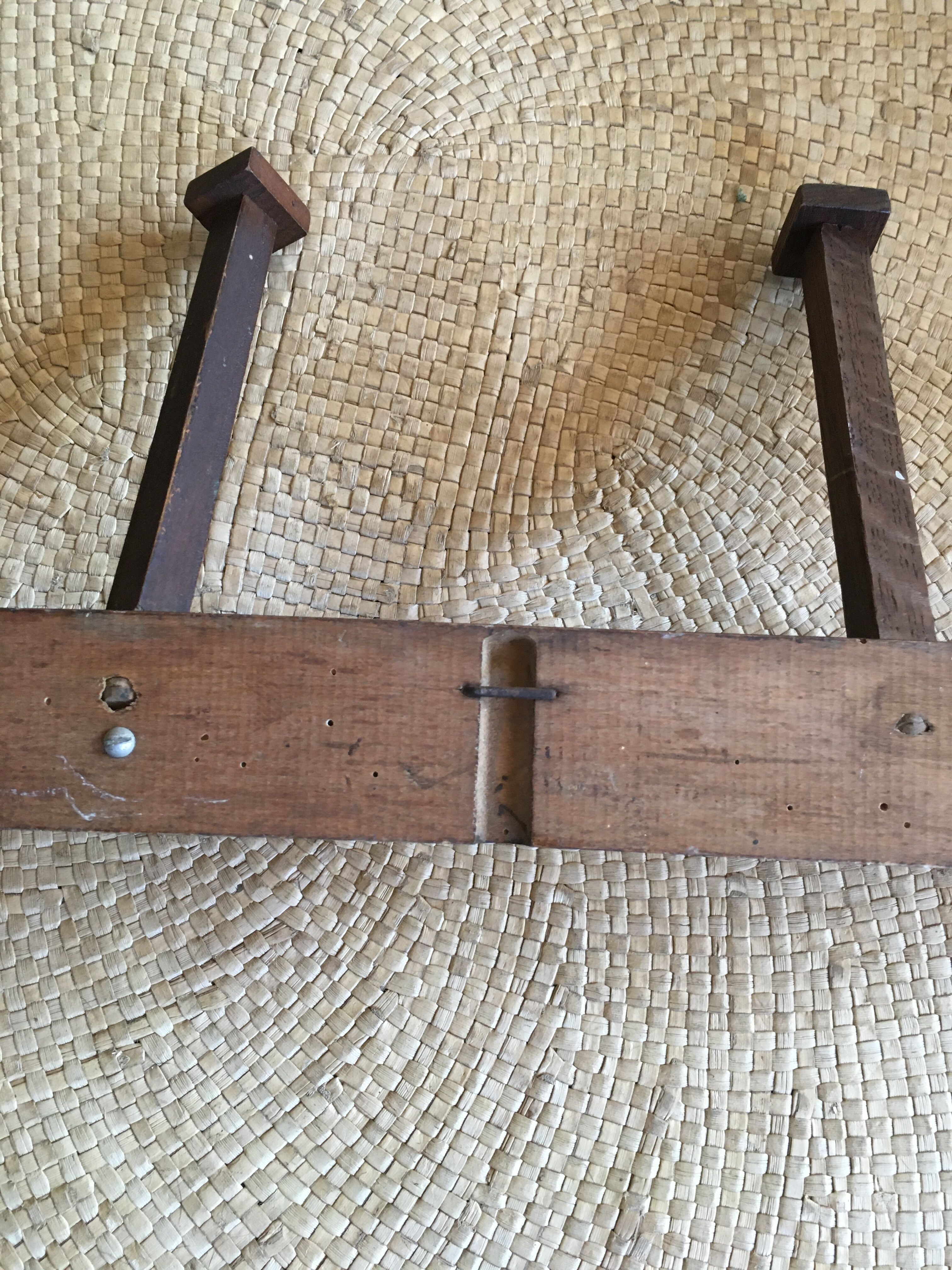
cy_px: 635
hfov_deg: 48.2
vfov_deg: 61.7
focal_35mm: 29
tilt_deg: -81.3
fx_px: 1063
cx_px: 476
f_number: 2.2
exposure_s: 1/33
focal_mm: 4.15
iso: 160
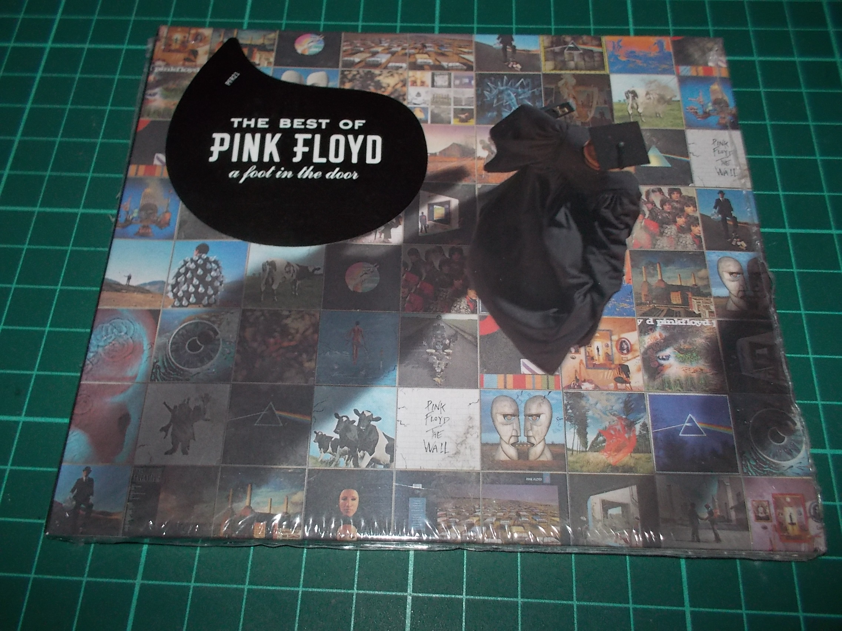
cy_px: 316
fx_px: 705
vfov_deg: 48.2
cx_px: 421
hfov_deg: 61.7
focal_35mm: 29
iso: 200
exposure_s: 1/30
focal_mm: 4.1
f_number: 3.3
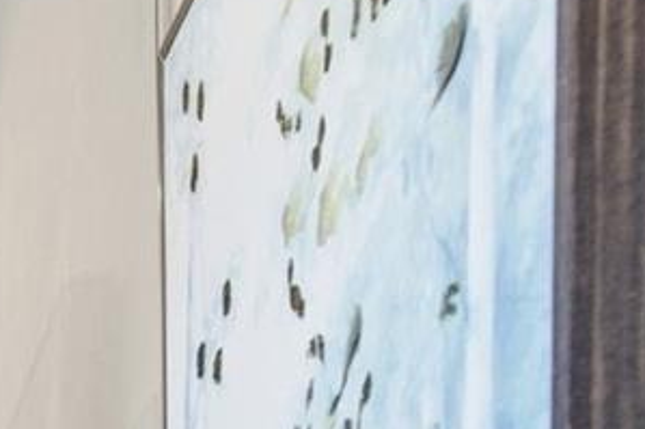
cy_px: 1117
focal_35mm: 91
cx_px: -964
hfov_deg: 14.0
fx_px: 1629
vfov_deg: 11.5
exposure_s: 1/160
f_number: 8
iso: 250
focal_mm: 17
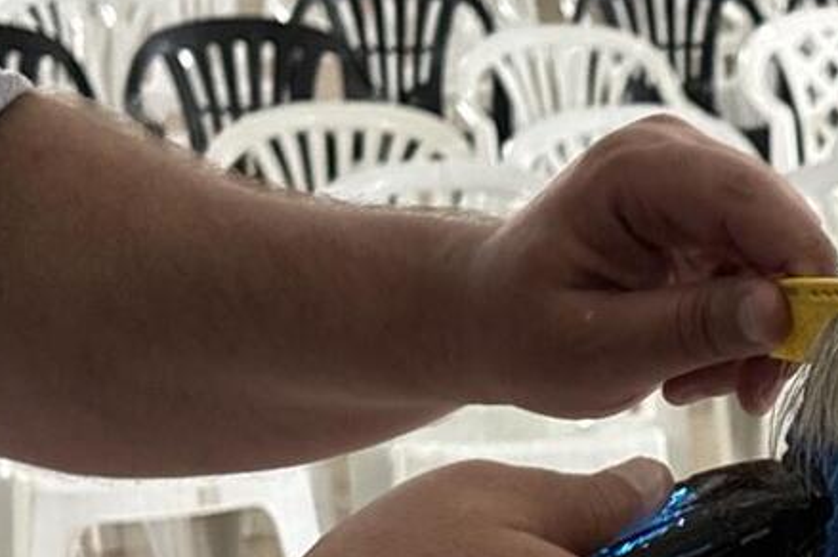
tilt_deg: -13.2
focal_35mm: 148
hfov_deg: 13.6
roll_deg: -0.4
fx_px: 3442
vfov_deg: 9.2
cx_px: 911
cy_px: 536
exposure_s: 1/40
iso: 160
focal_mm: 5.96
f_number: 1.6
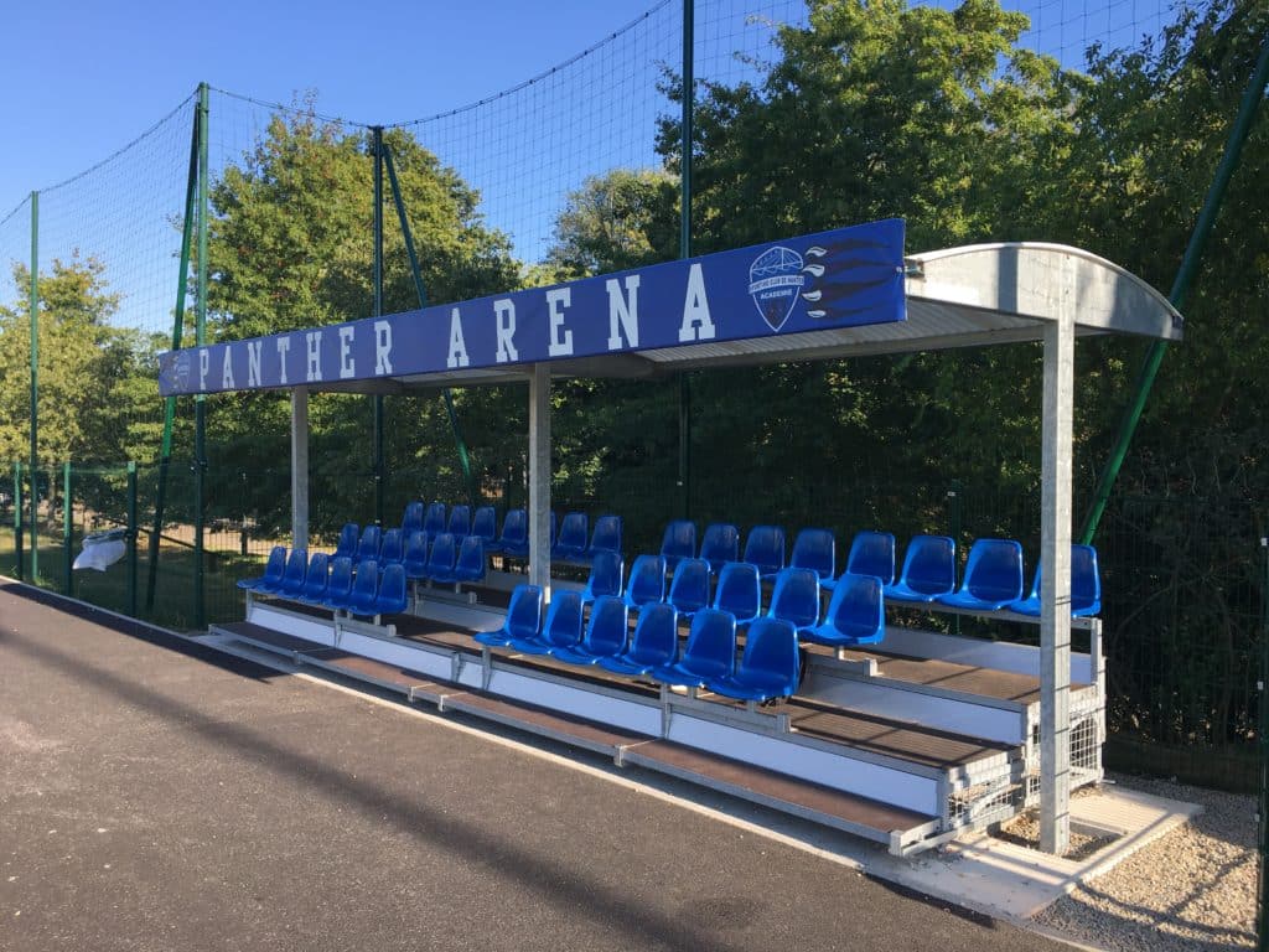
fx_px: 1063
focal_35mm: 29
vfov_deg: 48.2
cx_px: 634
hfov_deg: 61.7
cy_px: 476
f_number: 2.2
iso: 25
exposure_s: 1/646
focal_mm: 4.15
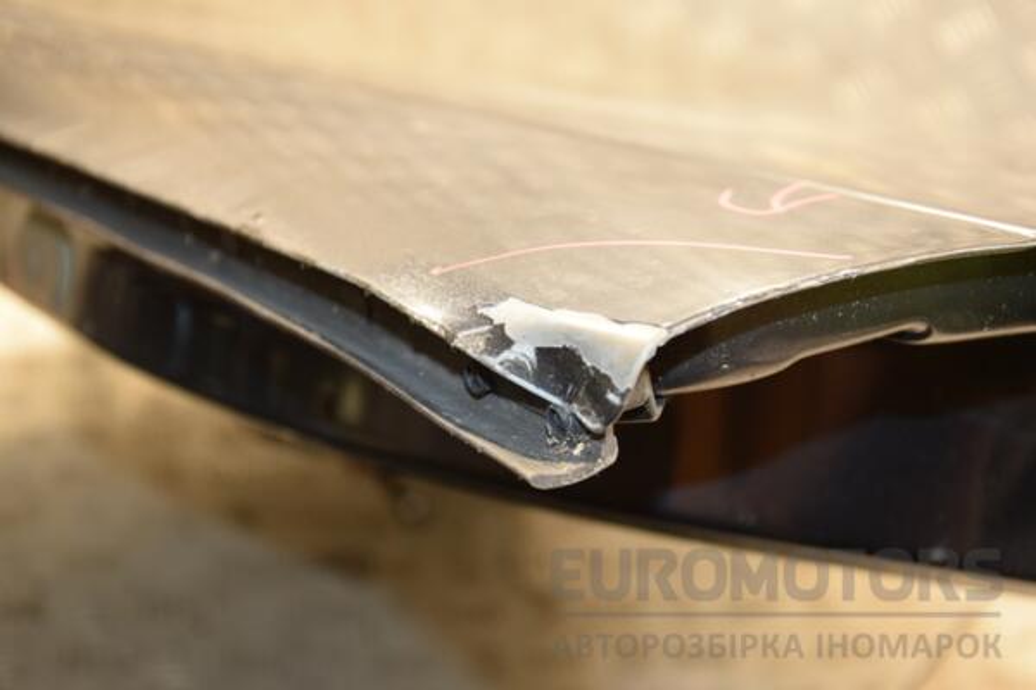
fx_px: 2072
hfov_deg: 28.1
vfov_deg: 18.9
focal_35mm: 72
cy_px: 345
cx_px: 518
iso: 800
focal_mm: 48
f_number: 4.8
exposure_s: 1/60
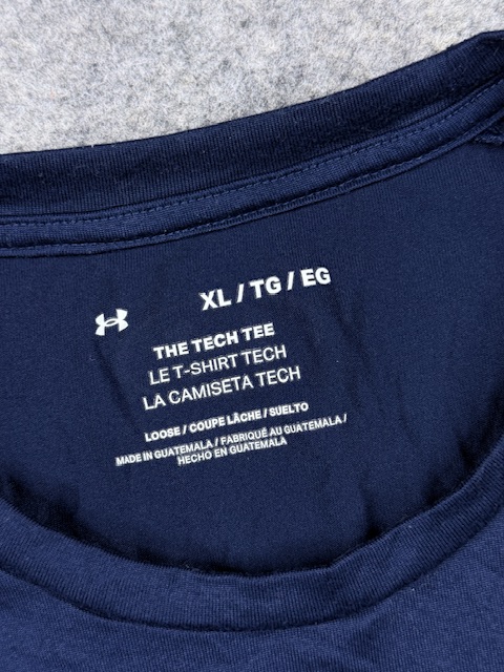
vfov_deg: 39.7
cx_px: 252
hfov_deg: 30.3
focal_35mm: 48
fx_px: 932
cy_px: 336
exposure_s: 1/100
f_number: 1.78
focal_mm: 6.76
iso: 64
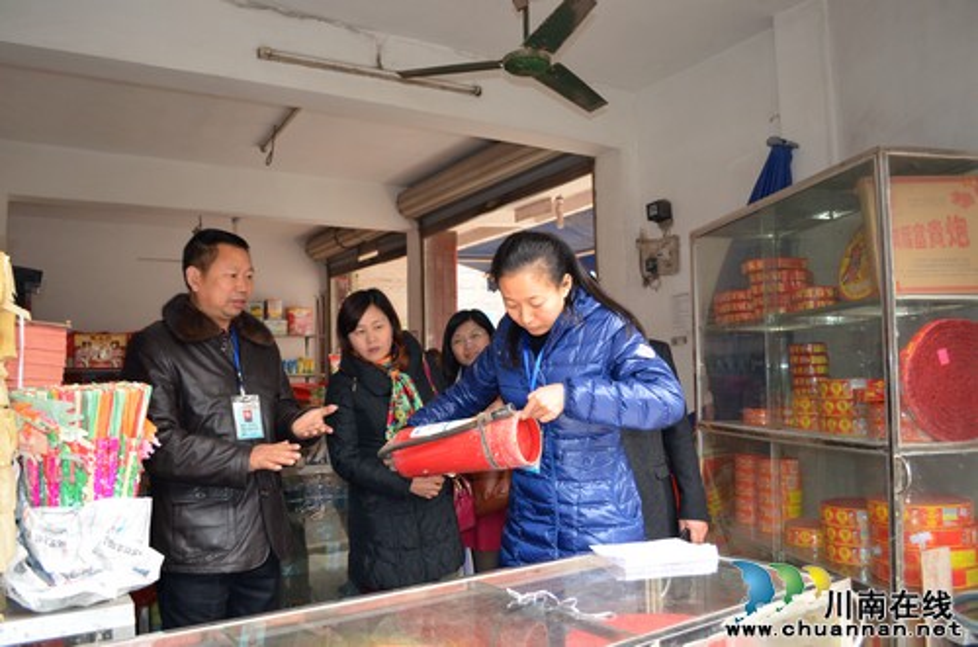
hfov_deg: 67.5
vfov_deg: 47.7
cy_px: 324
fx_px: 732
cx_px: 489
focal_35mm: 27
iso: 1100
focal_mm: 18
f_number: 3.5
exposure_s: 1/60
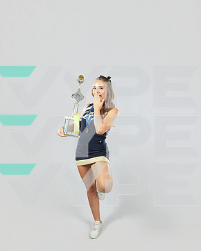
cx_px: 98
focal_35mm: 28
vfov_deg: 62.1
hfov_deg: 51.6
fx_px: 208
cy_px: 137
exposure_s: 1/80
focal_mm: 24
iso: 200
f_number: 8
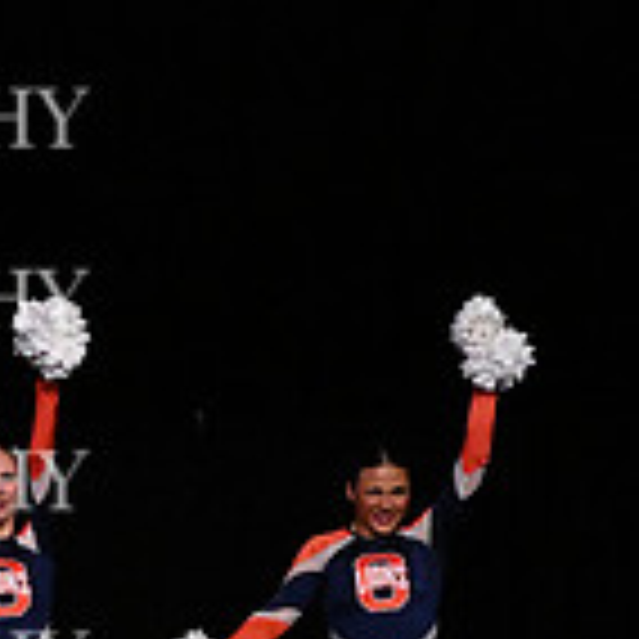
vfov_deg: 6.3
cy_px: 752
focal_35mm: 275
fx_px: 5743
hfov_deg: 6.2
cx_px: -562
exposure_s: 1/1000
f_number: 4
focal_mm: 53
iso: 6400
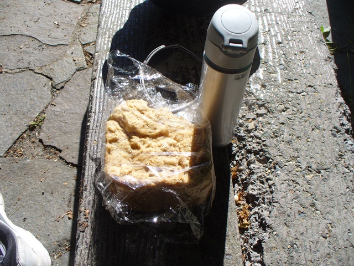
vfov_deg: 38.7
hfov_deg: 50.1
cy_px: 133
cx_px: 177
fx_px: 378
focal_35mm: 37
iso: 80
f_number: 5.6
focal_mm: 6.1
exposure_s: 1/250
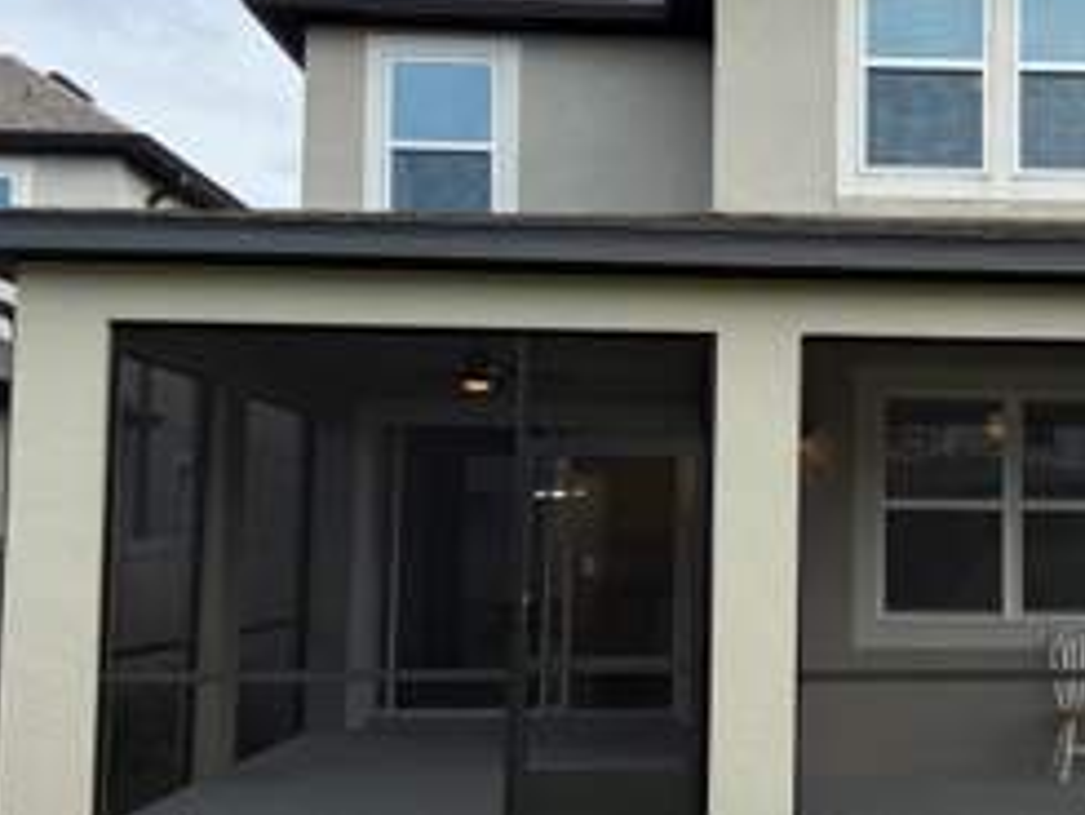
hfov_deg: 39.1
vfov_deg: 30.9
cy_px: 439
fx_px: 1474
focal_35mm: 47
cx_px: 841
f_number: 1.78
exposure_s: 1/1271
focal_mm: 6.76
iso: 100
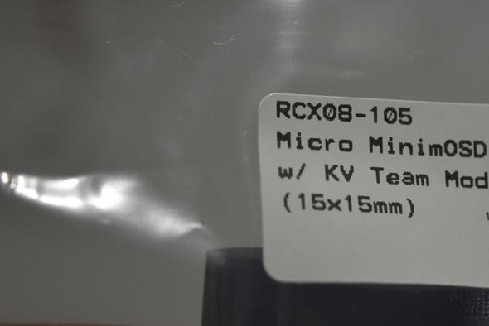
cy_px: 152
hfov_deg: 16.6
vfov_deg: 11.2
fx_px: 1658
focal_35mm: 122
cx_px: 412
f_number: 5.6
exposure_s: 1/125
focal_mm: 48
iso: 400
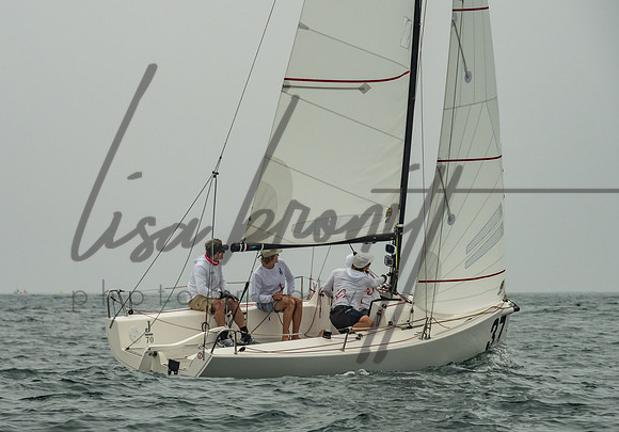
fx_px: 4334
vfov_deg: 5.7
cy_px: 234
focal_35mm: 248
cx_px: 221
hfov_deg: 8.2
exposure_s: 1/2500
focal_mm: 170
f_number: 9
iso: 800
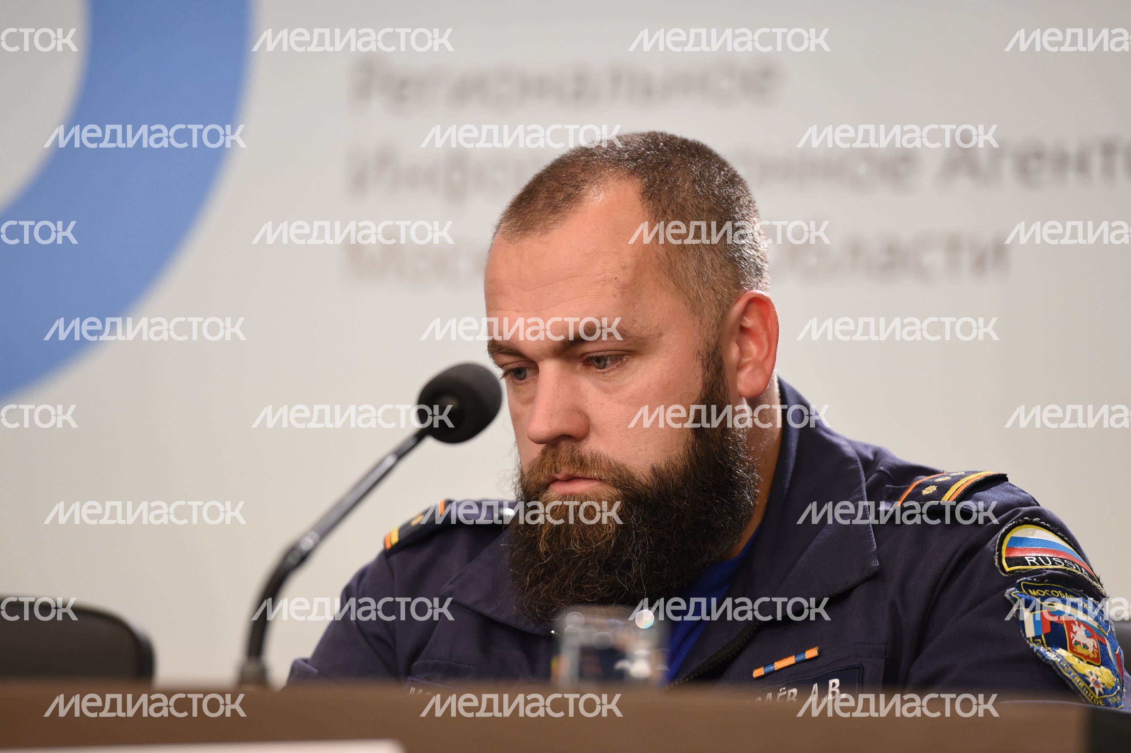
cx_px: 566
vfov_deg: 6.9
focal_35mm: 200
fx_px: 6280
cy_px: 376
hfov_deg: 10.3
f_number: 3.5
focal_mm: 200
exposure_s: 1/250
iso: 1600
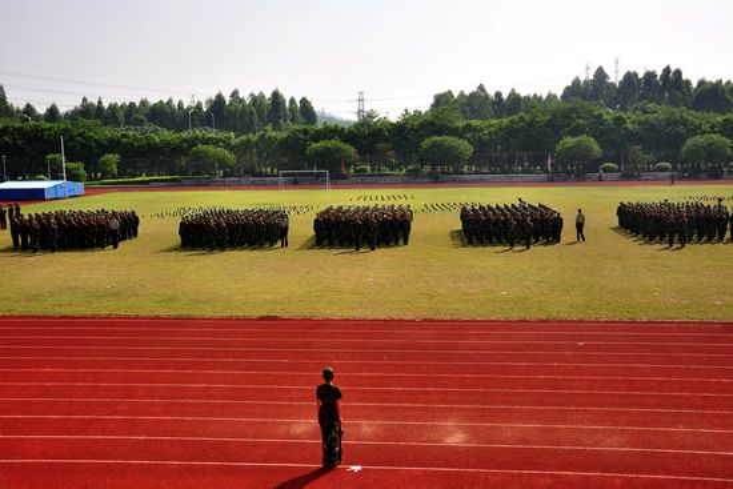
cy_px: 244
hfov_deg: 49.5
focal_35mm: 39
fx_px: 794
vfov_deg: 34.2
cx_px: 366
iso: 200
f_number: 5.6
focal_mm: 26
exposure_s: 1/1600
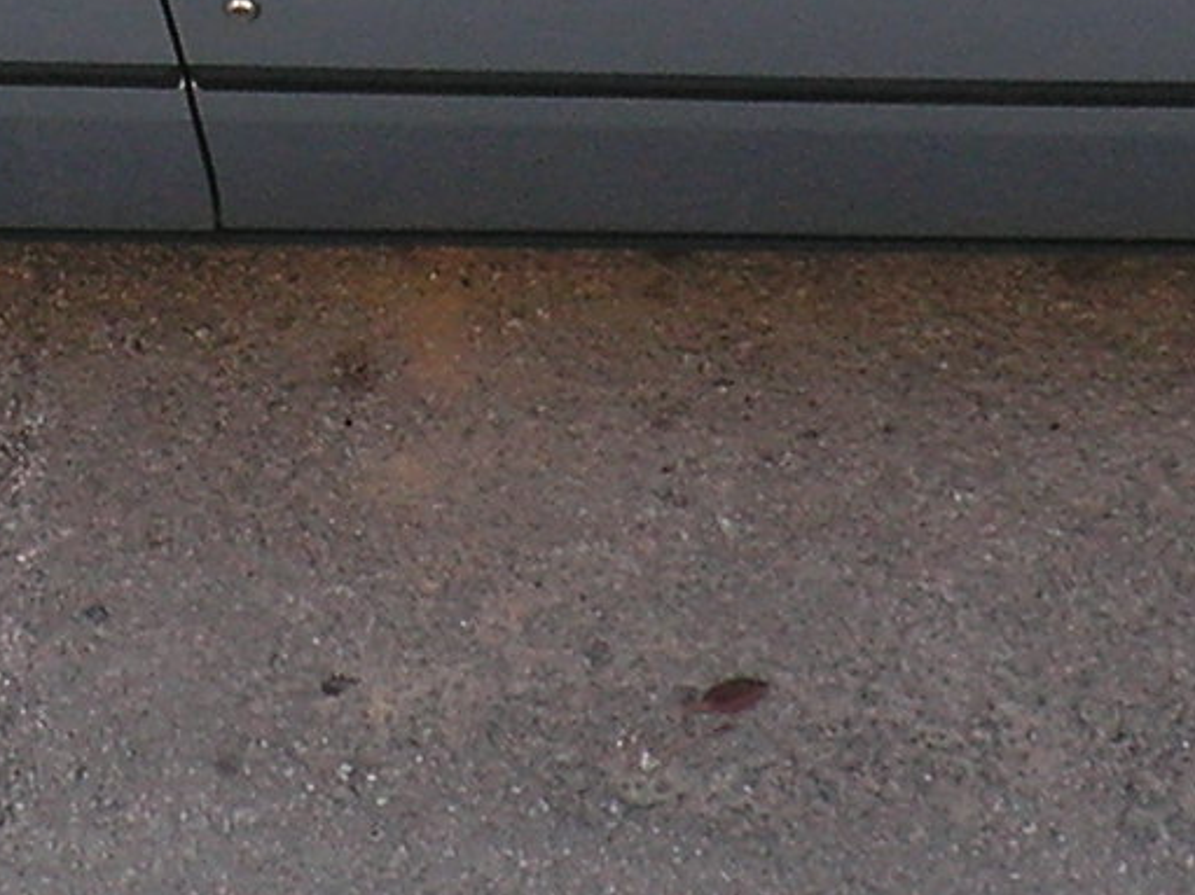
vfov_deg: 2.1
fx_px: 24884
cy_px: -729
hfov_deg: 2.8
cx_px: 498
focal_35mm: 721
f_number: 3.4
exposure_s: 1/160
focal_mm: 24
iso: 50
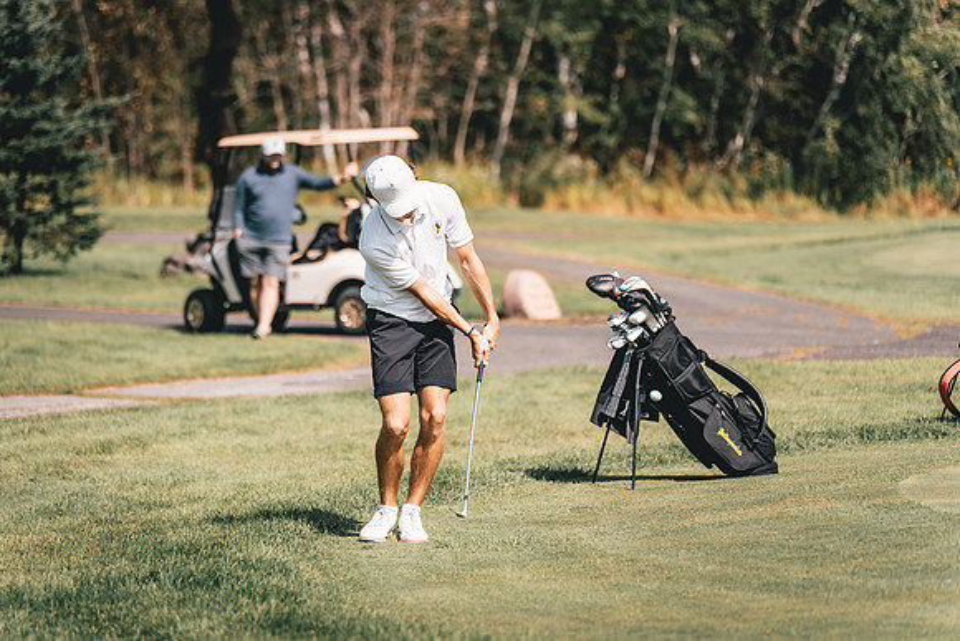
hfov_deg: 12.1
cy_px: 329
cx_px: 417
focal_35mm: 170
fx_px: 4525
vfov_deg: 8.1
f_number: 2.8
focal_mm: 150
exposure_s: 1/2000
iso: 100
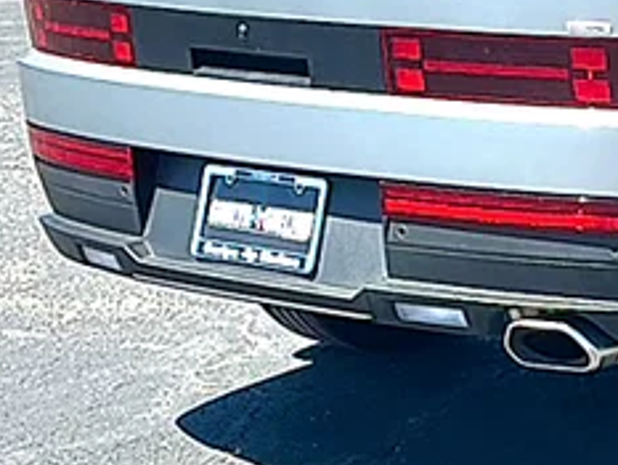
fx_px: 2090
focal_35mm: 117
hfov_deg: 15.8
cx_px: 838
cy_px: -41
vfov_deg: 12.5
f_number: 1.78
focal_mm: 6.86
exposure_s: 1/2364
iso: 80
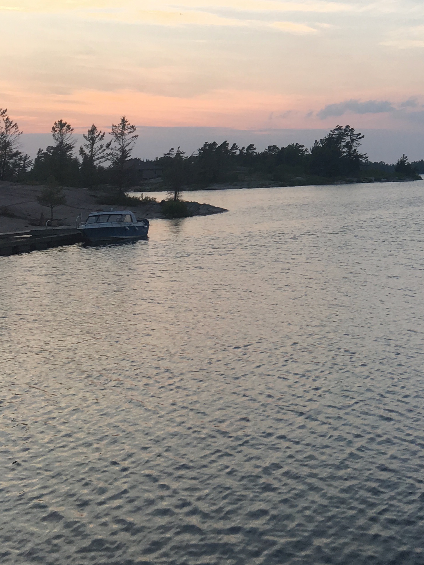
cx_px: 430
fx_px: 980
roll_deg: +4.1
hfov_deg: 23.3
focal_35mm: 60
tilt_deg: +4.4
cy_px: 97
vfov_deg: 31.2
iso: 25
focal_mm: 4.15
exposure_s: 1/243
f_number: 2.2
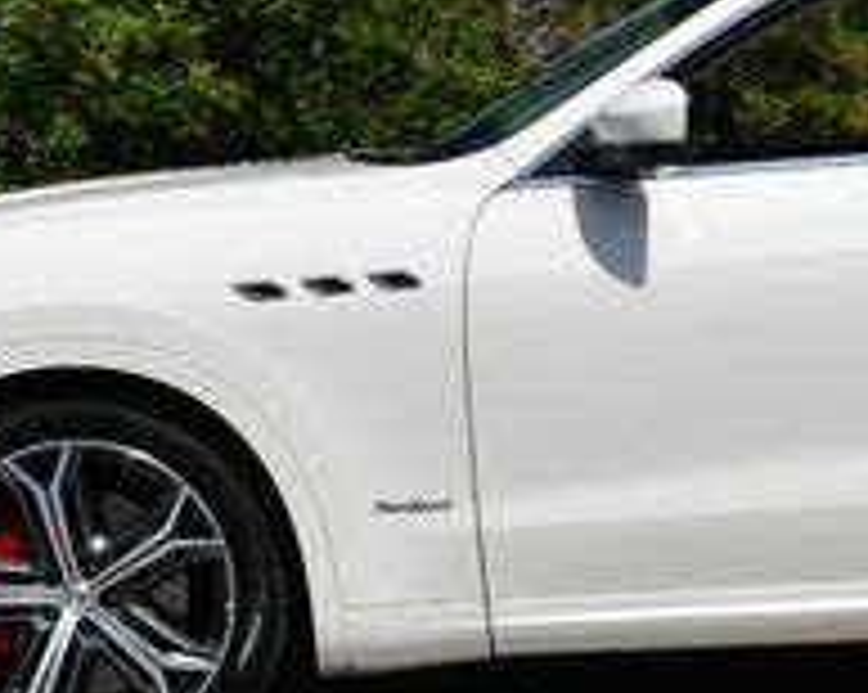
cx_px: 872
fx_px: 4157
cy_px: 50
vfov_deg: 9.5
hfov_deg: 11.8
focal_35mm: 162
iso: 100
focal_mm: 26
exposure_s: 1/400
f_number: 10
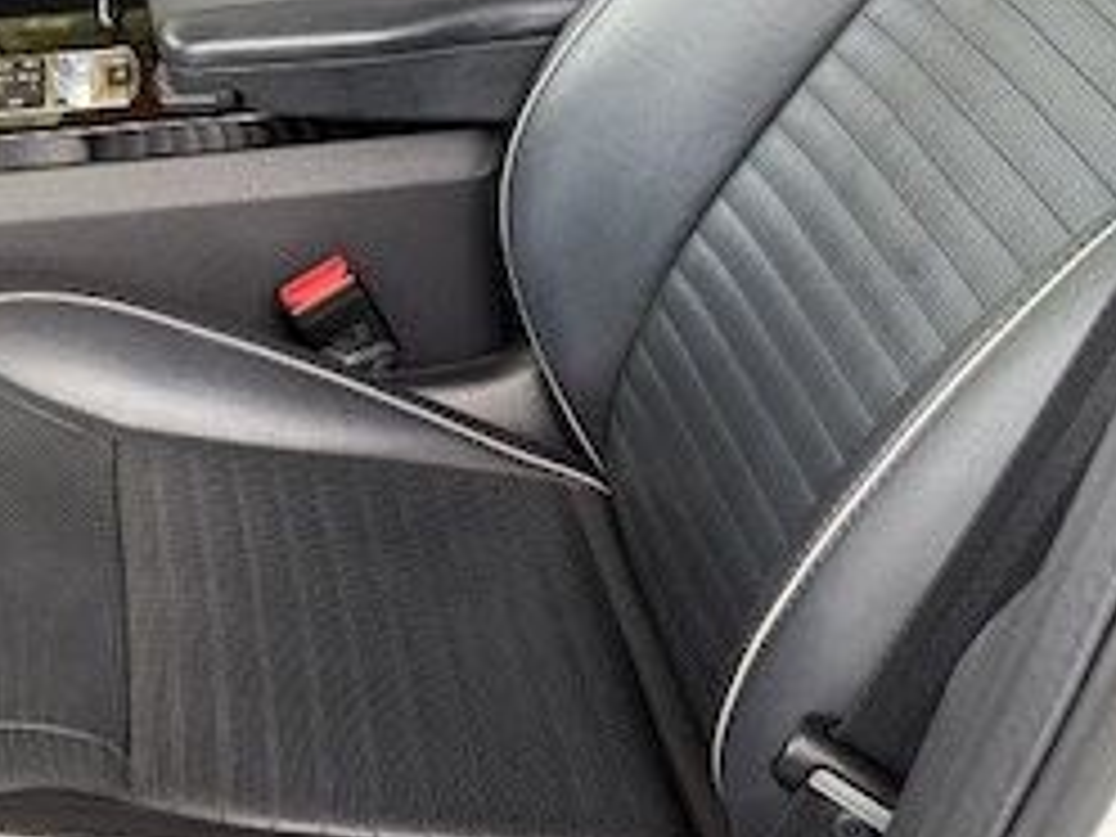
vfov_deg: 23.1
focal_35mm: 62
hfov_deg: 29.6
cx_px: 58
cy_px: 99
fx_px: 1999
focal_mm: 6.76
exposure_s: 1/141
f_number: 1.78
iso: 200
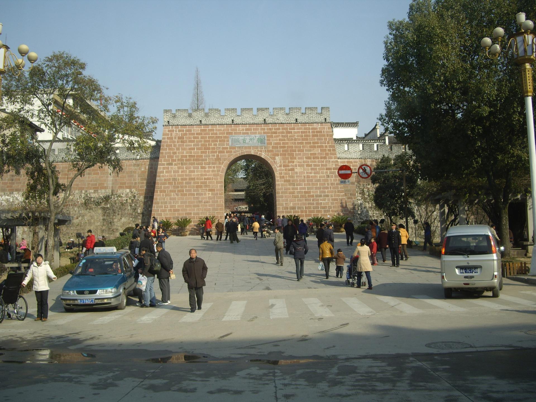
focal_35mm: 38
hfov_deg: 49.0
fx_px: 588
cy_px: 201
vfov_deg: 37.7
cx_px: 268
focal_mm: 7.9
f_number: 2.8
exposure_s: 1/640
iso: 64
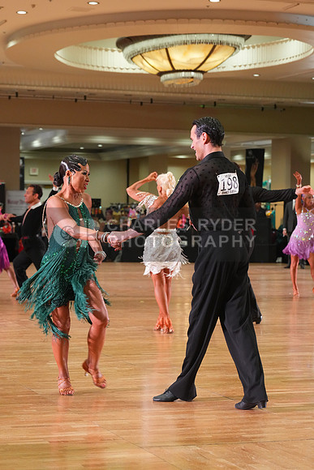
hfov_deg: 14.7
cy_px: 235
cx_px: 157
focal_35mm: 93
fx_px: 1216
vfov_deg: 21.9
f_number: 5.6
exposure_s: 1/200
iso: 4000
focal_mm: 93
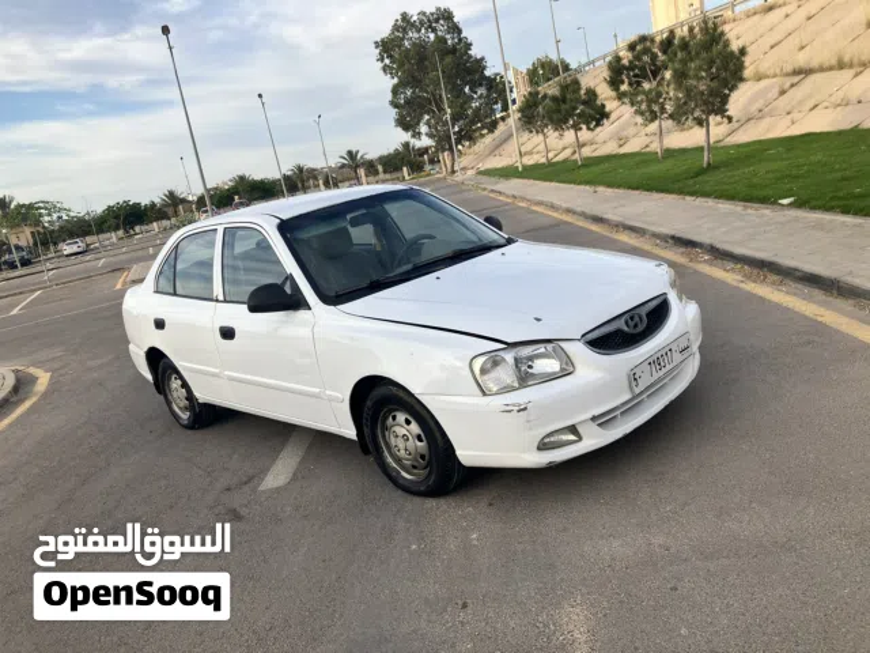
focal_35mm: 28
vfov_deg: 49.7
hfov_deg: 63.4
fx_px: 704
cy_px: 326
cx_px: 435
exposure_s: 1/934
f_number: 1.8
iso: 32
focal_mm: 3.99
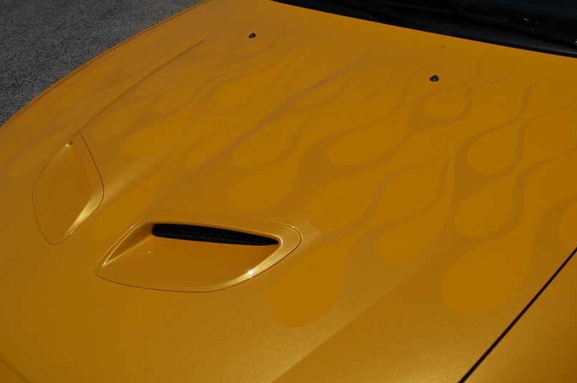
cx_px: 330
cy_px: 216
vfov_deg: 34.9
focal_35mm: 38
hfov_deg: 50.6
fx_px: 608
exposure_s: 1/800
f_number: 14
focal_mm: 18
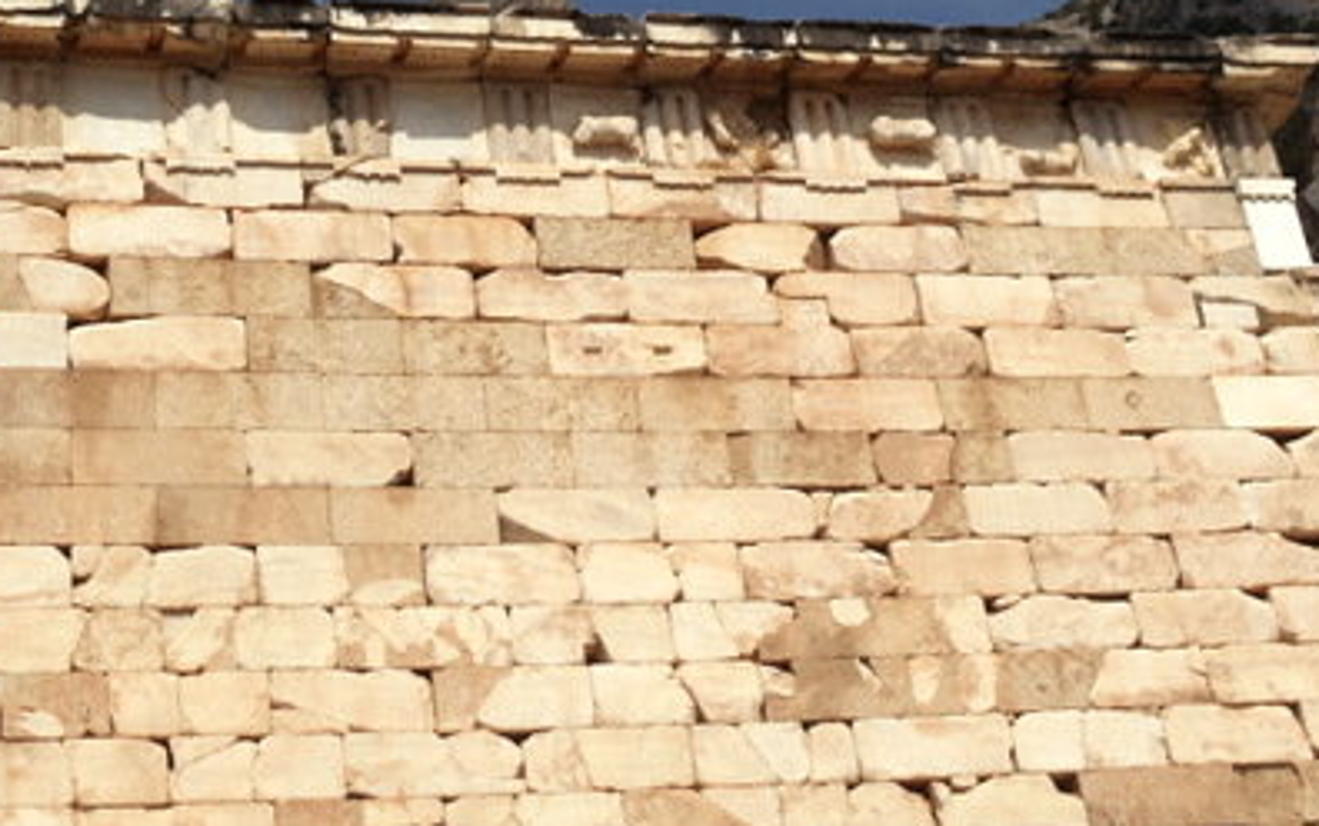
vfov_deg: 13.2
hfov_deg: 21.0
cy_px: 211
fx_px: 3561
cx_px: 573
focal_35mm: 99
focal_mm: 10.12
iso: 100
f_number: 8.8
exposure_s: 1/640
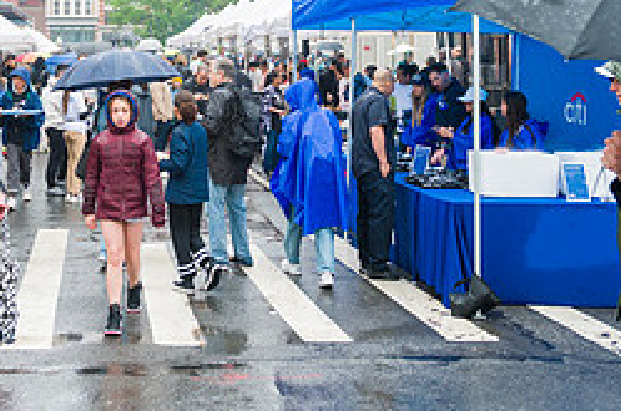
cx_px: 175
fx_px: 964
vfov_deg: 23.1
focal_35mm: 56
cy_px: -2
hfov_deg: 35.1
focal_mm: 24
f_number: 3.2
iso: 320
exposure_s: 1/400
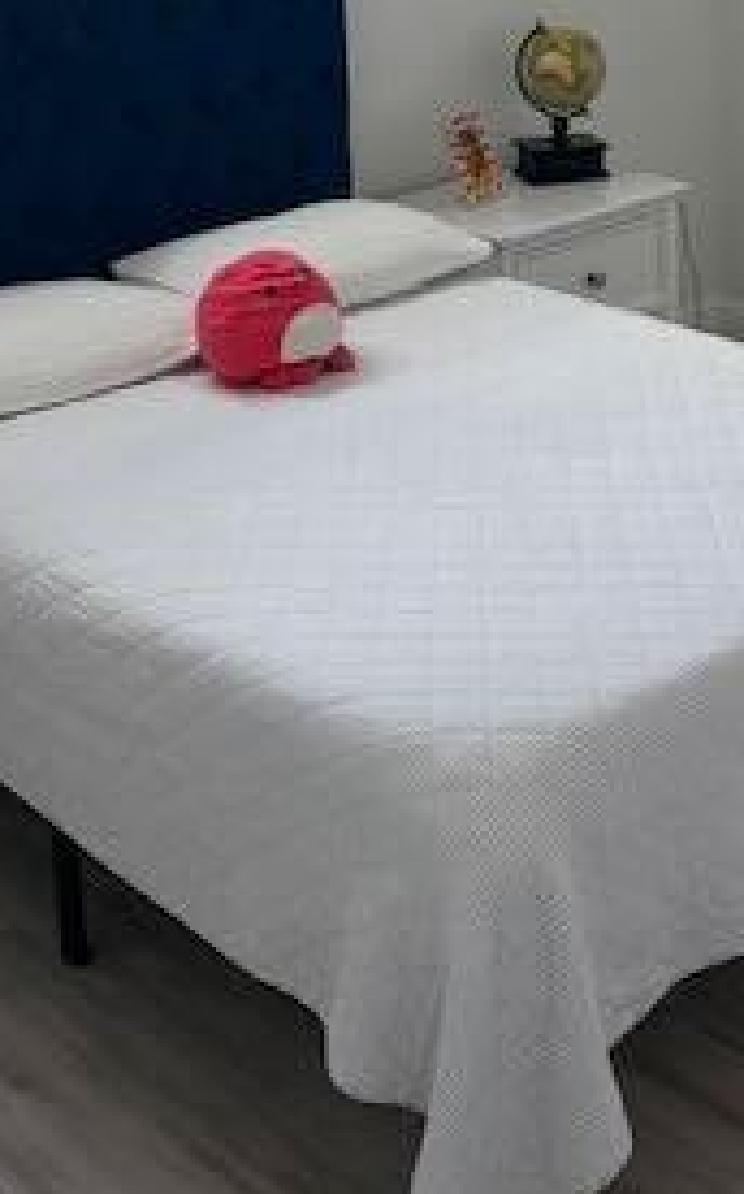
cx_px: 502
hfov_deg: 21.9
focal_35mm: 59
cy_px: 65
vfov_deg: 32.4
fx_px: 1918
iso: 200
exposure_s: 1/81
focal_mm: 6.76
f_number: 1.78
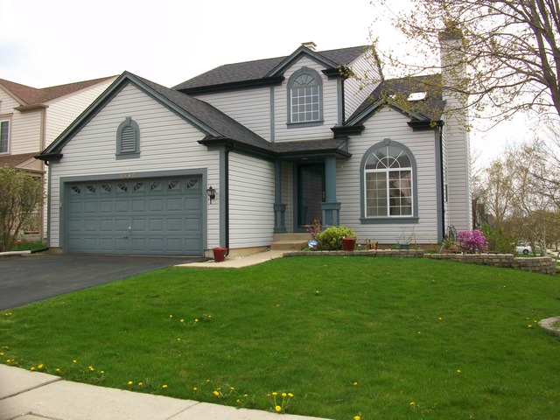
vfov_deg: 44.2
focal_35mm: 32
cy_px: 210
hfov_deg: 56.8
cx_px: 280
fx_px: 518
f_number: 5.5
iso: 64
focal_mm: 5.7
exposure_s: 1/250
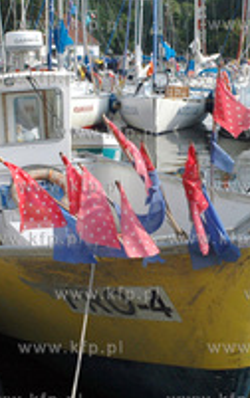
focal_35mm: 73
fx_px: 794
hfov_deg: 17.8
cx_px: 177
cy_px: 158
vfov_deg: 28.1
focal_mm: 24
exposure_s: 1/1000
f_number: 8
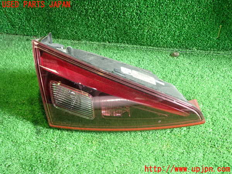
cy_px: 87
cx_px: 116
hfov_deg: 60.0
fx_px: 201
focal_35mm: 30
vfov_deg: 46.8
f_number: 2.3
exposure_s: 1/30
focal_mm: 5.4
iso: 400
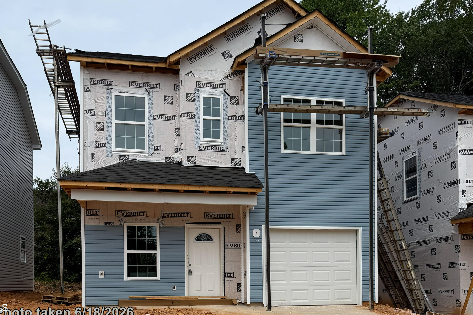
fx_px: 210
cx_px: 233
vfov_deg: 73.7
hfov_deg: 96.7
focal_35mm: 16
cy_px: 155
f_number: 5.6
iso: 500
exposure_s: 1/125
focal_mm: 10
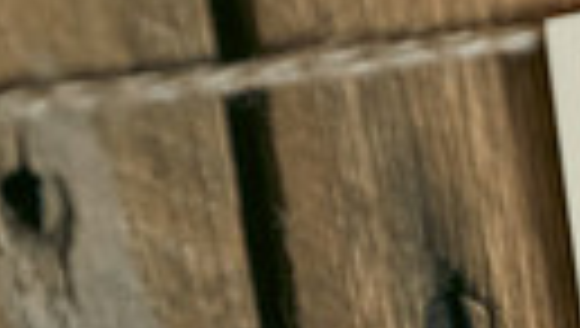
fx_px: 5083
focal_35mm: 330
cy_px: 492
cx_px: 989
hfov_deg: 6.4
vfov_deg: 3.7
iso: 640
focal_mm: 70
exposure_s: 1/1000
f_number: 3.5
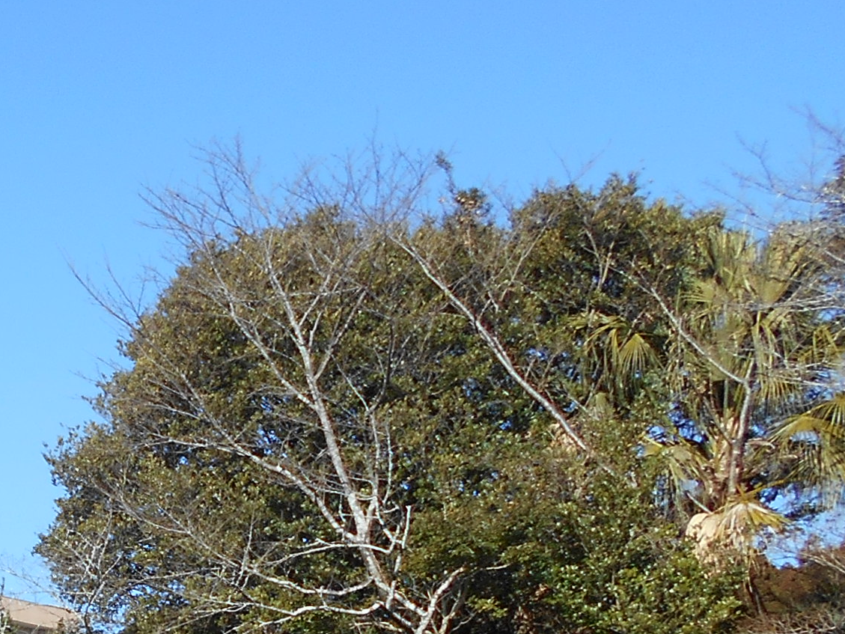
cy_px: 823
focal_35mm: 84
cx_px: -362
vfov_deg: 16.6
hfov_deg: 20.5
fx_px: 2051
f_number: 3.2
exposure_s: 1/640
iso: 80
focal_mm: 4.6
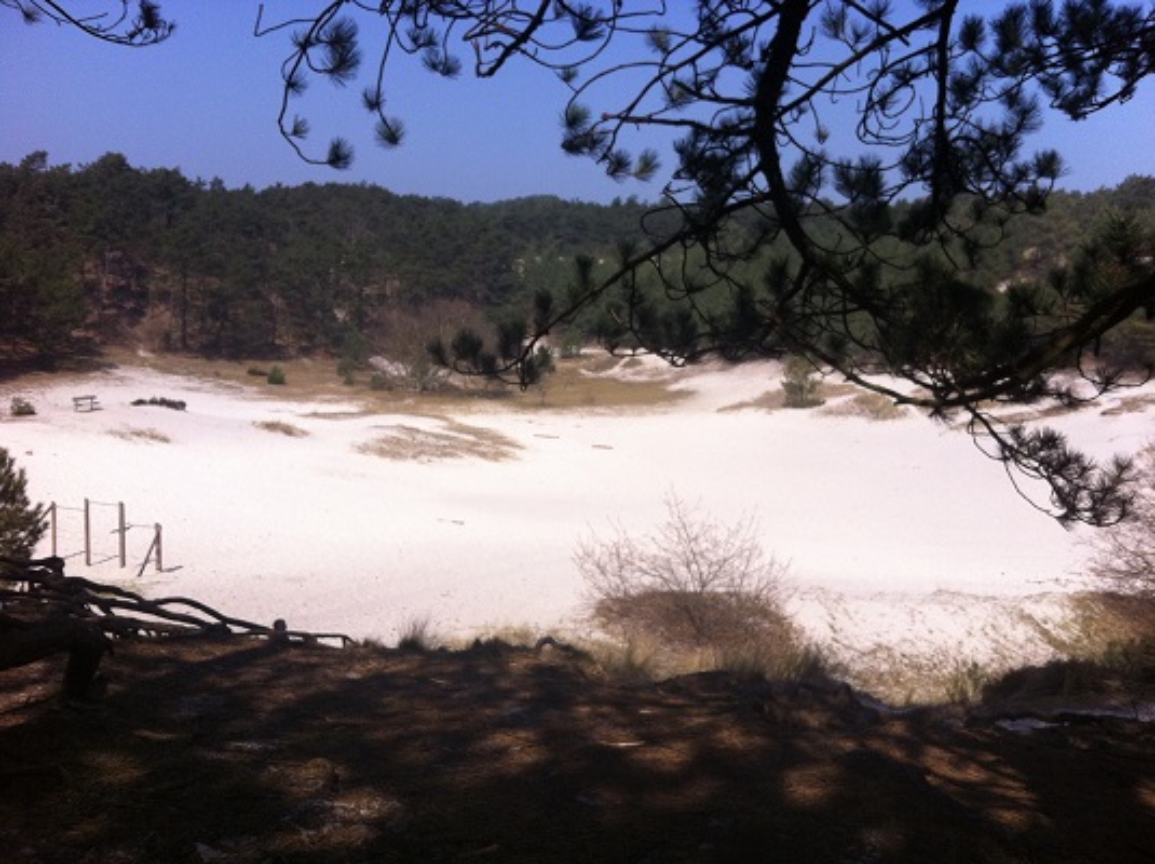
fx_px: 1167
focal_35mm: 35
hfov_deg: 52.7
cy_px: 432
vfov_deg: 40.6
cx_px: 578
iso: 80
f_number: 2.8
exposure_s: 1/1885
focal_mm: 3.85
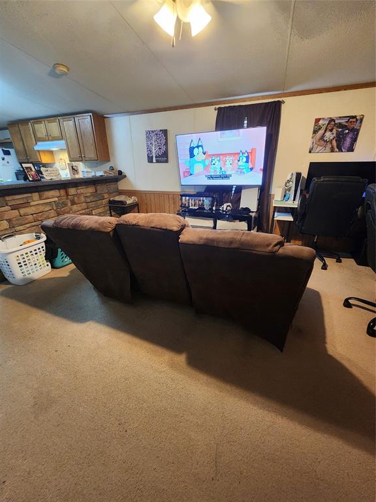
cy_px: 251
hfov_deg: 89.9
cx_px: 188
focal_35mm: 13
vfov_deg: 106.2
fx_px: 188
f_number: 2.2
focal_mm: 2.2
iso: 640
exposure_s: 1/25.7
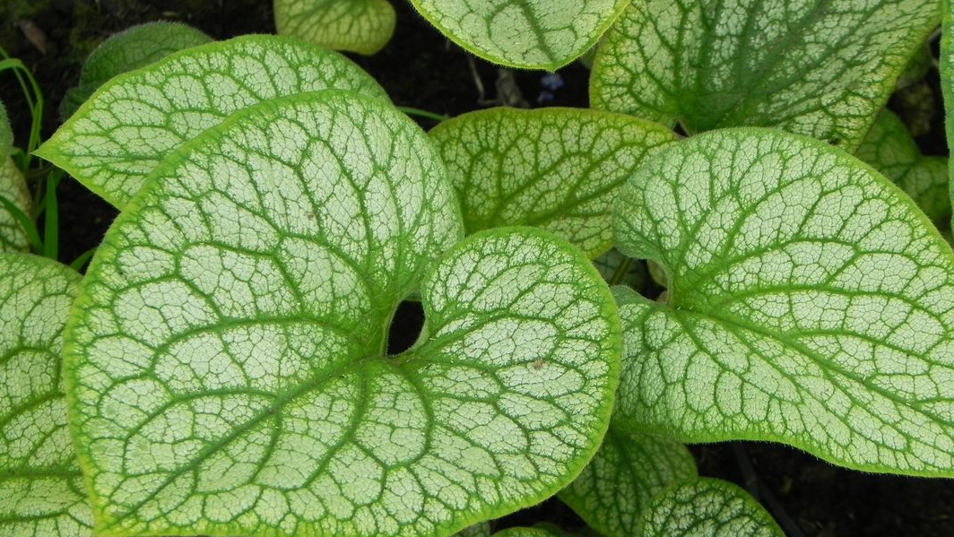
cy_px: 299
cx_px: 477
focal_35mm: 201
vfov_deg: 6.0
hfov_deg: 10.7
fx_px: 5086
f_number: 4.5
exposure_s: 1/160
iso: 160
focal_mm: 32.7
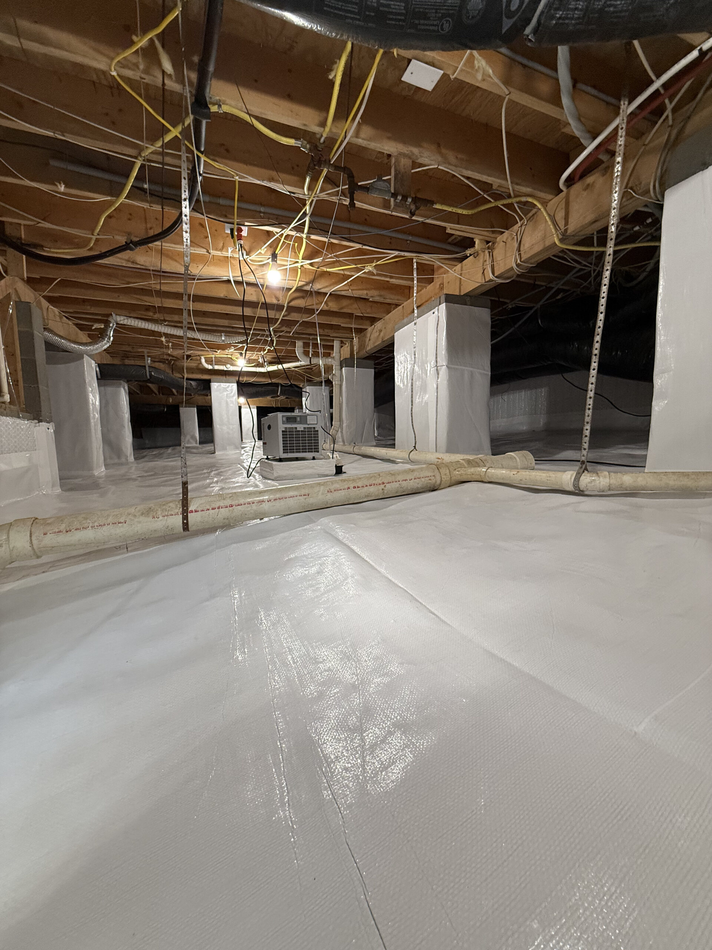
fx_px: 384
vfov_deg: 102.1
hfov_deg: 85.7
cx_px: 356
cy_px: 475
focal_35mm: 14
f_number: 2.2
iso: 200
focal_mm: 2.22
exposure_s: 1/120
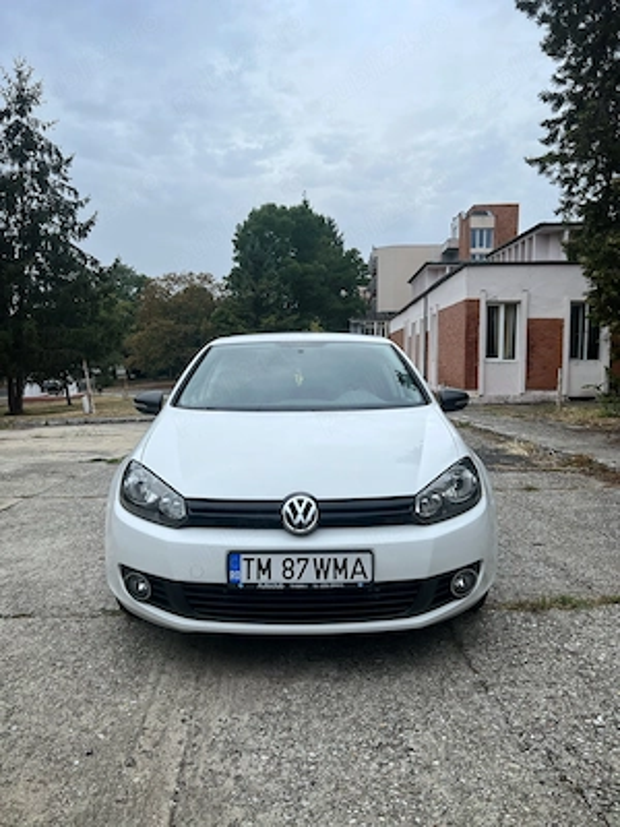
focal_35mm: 26
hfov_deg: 53.1
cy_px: 414
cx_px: 310
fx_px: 621
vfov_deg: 67.3
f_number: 1.5
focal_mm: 5.7
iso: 50
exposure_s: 1/3460
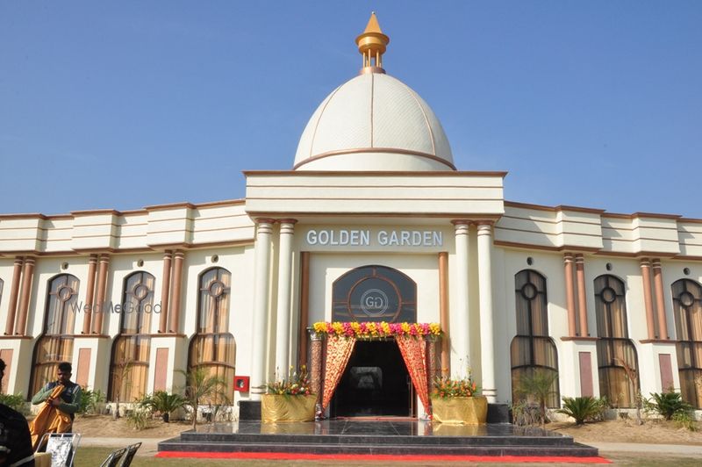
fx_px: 643
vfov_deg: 39.9
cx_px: 351
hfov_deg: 57.3
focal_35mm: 33
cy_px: 234
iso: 400
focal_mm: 22
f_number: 22
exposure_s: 1/125
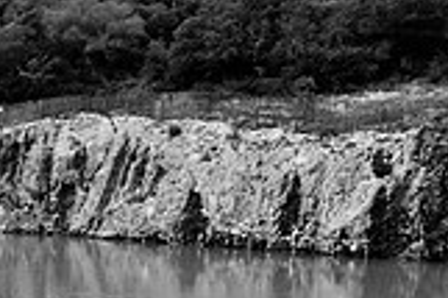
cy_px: 311
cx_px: -195
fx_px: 808
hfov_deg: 24.9
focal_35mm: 65
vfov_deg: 20.1
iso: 200
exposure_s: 1/60
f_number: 4
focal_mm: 12
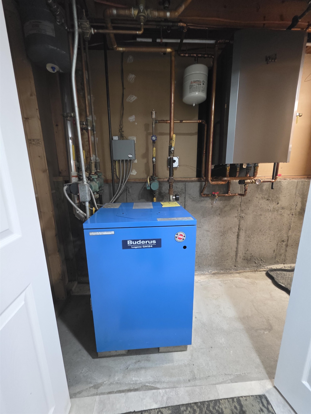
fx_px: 156
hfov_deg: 89.9
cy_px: 207
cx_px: 156
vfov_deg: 106.2
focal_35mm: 13
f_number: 1.9
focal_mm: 2.2
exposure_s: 1/60
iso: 1000
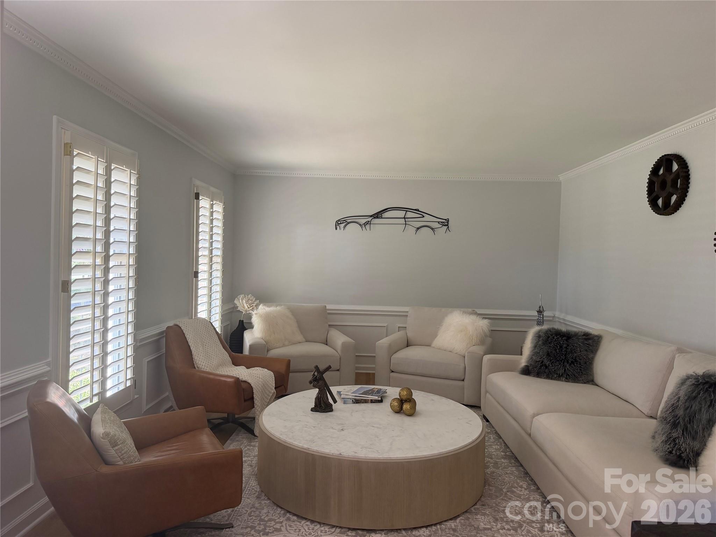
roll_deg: -1.5
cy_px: 268
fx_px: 496
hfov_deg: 71.6
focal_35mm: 24
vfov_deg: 56.8
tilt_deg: -0.6
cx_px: 358
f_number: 1.78
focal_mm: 6.76
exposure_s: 1/110
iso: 200
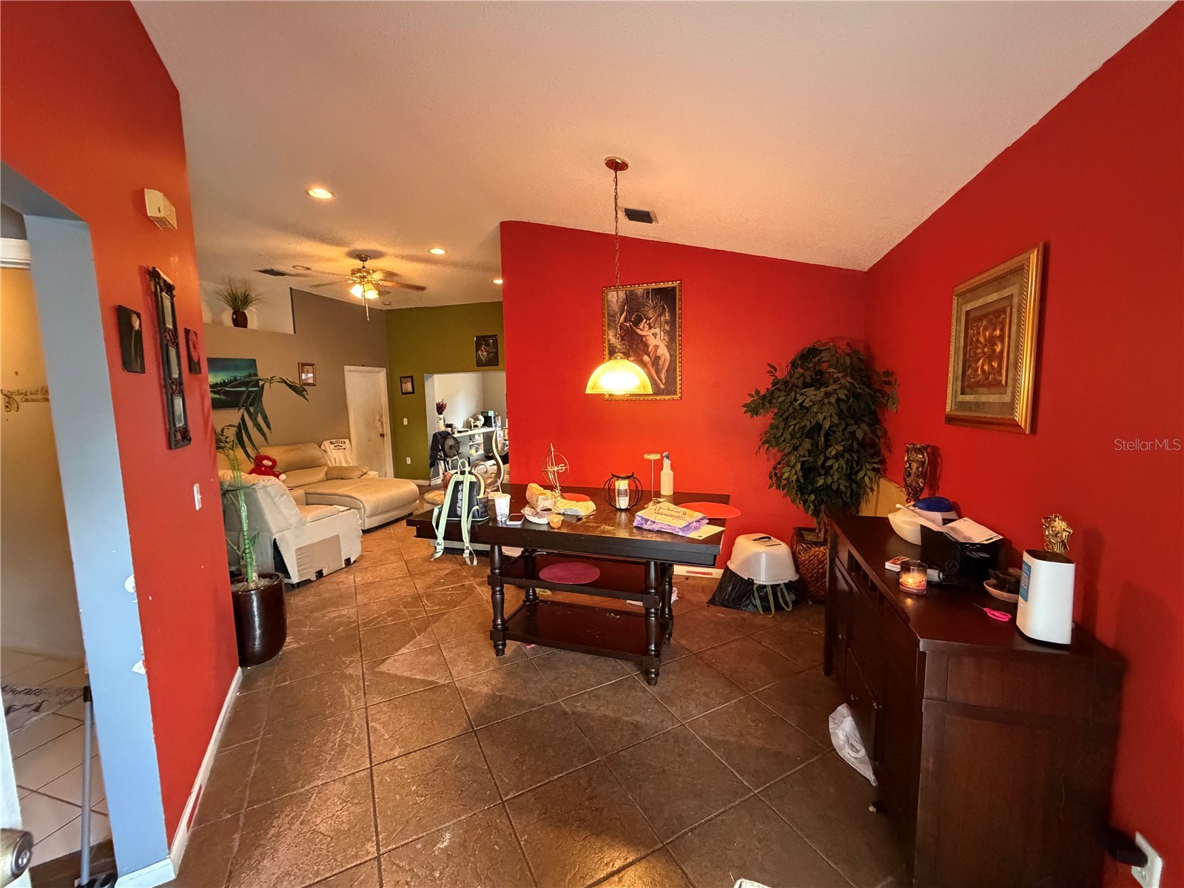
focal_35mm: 14
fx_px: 479
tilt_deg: -7.2
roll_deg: +0.7
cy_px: 444
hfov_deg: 102.1
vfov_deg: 85.7
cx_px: 592
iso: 1000
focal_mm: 2.22
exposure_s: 1/60
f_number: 2.2
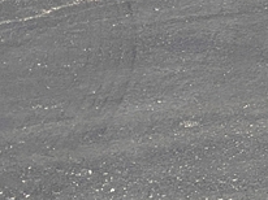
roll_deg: -0.6
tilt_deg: -5.8
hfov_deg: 6.4
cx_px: 536
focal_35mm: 303
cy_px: -258
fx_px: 2343
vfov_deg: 4.8
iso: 20
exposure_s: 1/1996
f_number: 2
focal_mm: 6
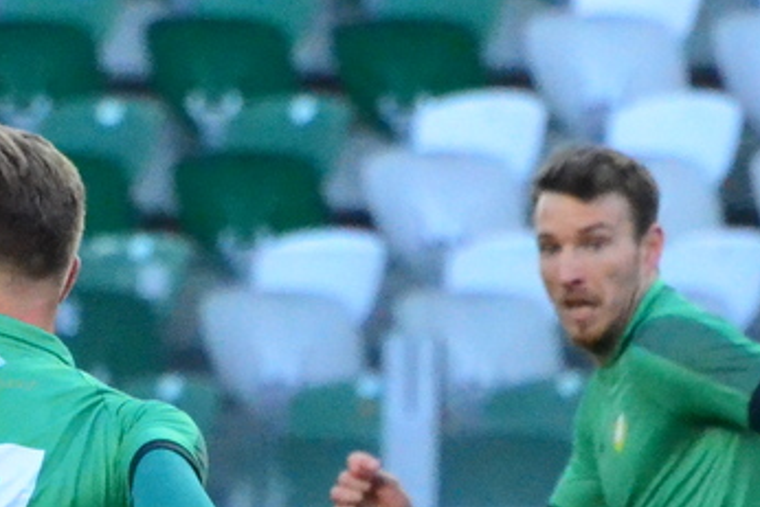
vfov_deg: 1.0
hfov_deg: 1.5
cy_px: 690
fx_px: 29693
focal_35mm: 1406
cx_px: -281
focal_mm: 270
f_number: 7.1
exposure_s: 1/1600
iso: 6400
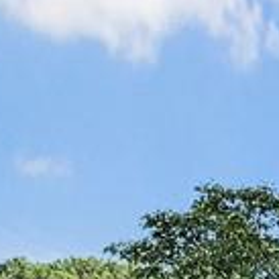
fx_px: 1441
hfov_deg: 8.9
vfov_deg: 10.1
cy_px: 584
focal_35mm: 158
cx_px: 849
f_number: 1.78
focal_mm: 6.76
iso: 80
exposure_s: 1/1010
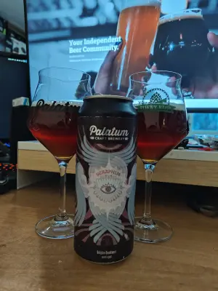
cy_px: 146
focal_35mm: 23
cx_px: 109
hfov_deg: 58.9
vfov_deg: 73.9
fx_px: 193
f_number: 1.88
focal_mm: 5.56
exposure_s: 1/12
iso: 653
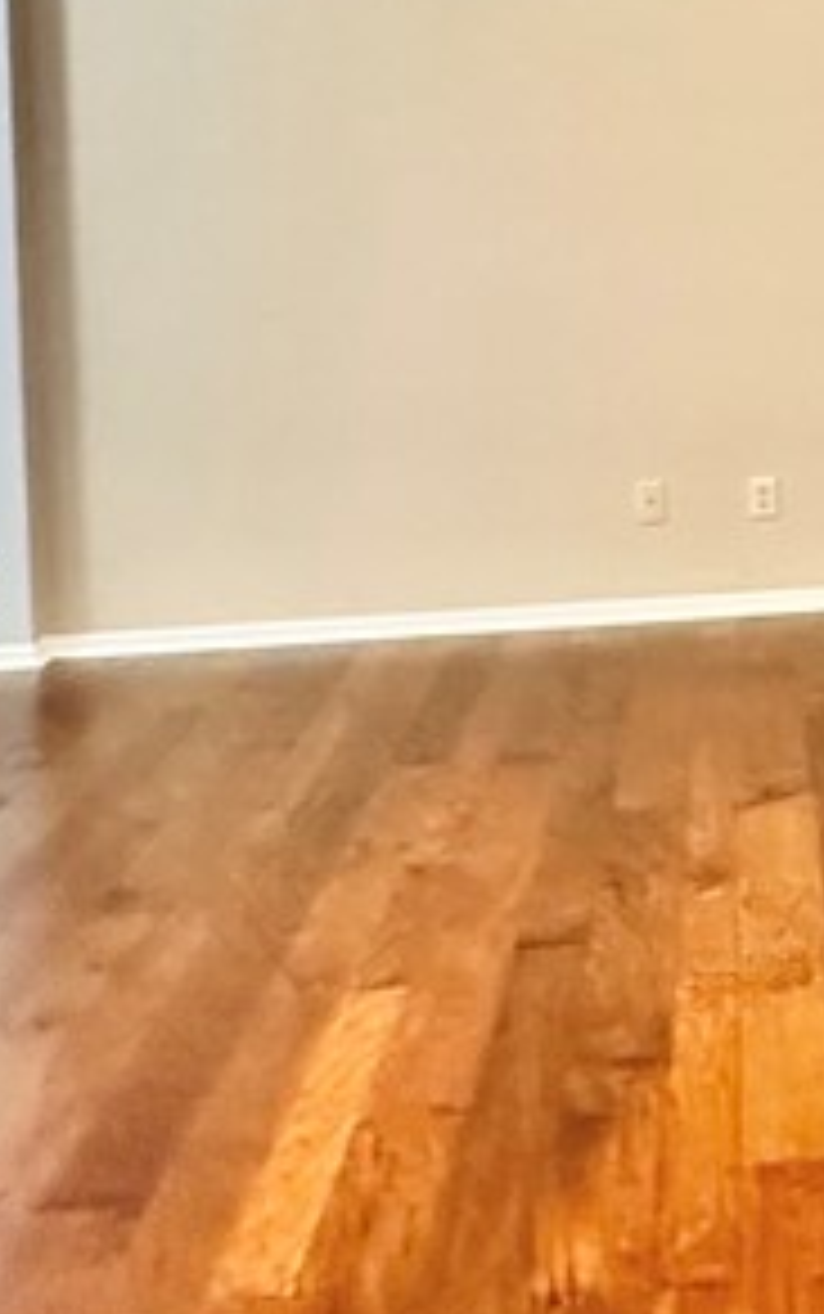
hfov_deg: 23.4
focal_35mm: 52
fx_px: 1865
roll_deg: +3.4
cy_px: 153
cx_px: 910
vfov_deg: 36.6
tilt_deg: -2.1
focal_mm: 2.22
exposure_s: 1/60
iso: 500
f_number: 2.2
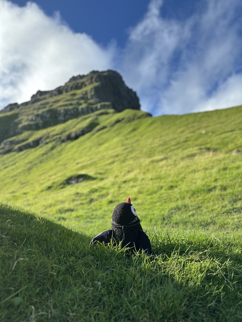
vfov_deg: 71.6
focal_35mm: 24
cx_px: 121
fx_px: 224
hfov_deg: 56.8
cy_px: 161
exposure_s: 1/1845
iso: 80
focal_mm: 6.86
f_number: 1.78
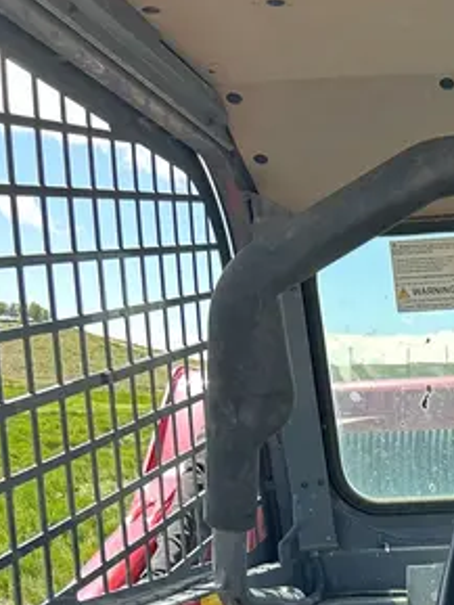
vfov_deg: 26.2
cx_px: 567
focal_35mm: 66
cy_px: 723
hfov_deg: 20.6
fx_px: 1153
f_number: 1.5
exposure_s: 1/687
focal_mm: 5.7
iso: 50
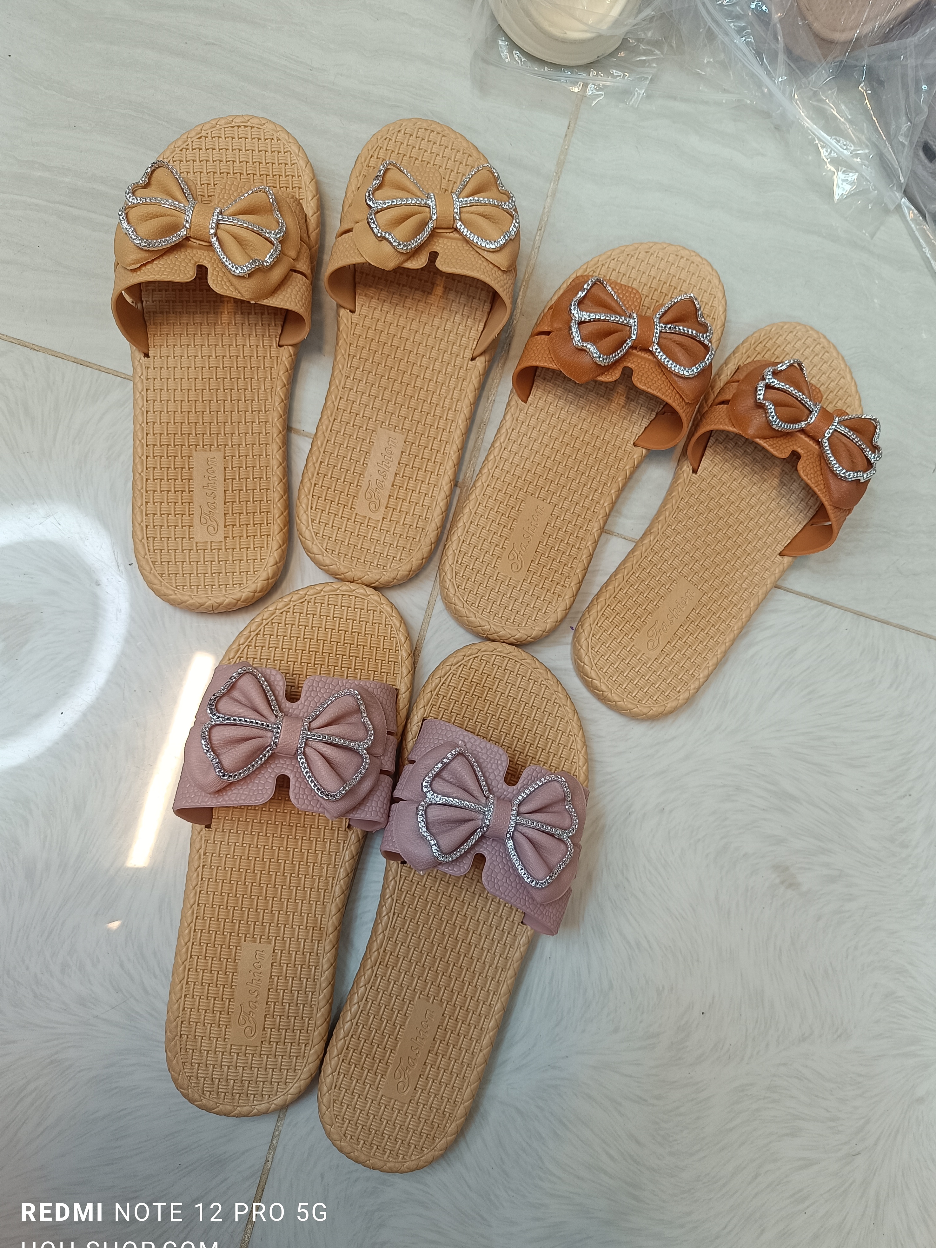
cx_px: 465
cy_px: 649
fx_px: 901
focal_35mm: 25
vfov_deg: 69.4
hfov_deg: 54.9
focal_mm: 5.59
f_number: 1.88
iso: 248
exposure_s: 1/101
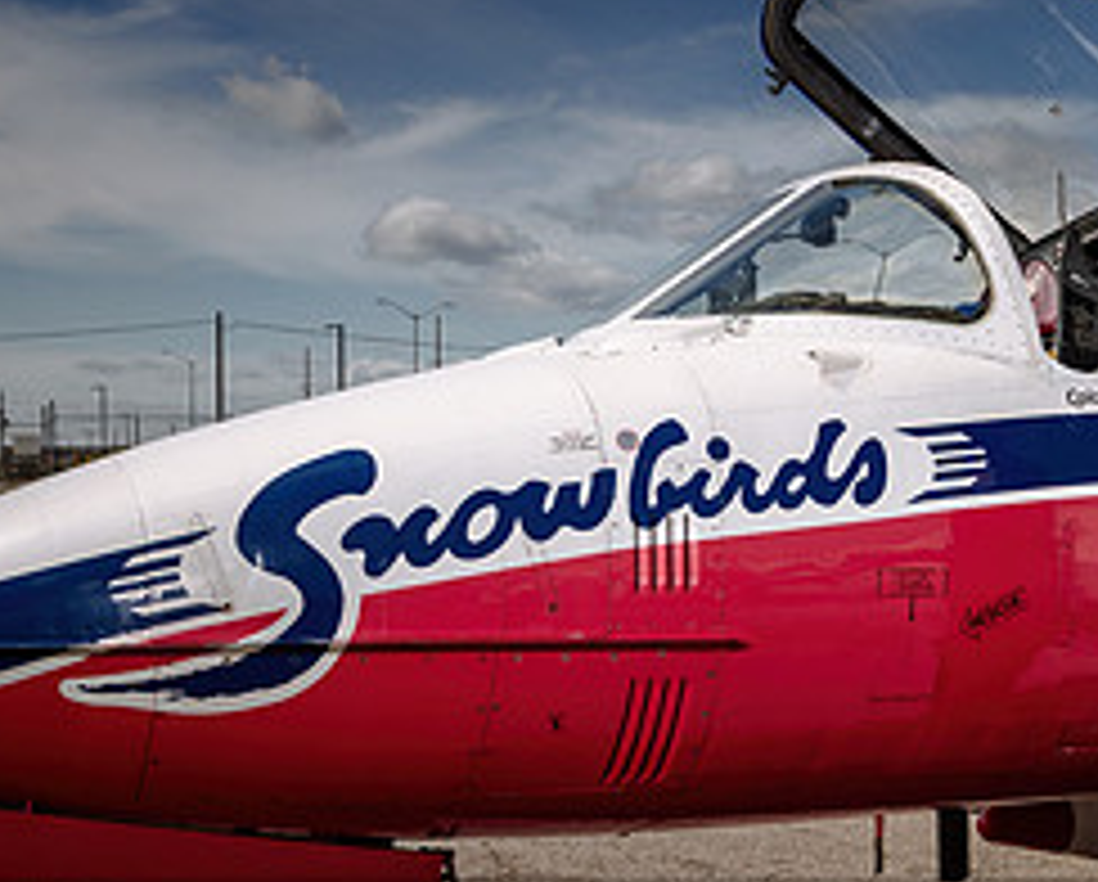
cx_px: 859
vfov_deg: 23.5
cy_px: 480
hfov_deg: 28.5
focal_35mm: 65
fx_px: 2116
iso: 64
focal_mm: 27
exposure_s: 1/250
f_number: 8
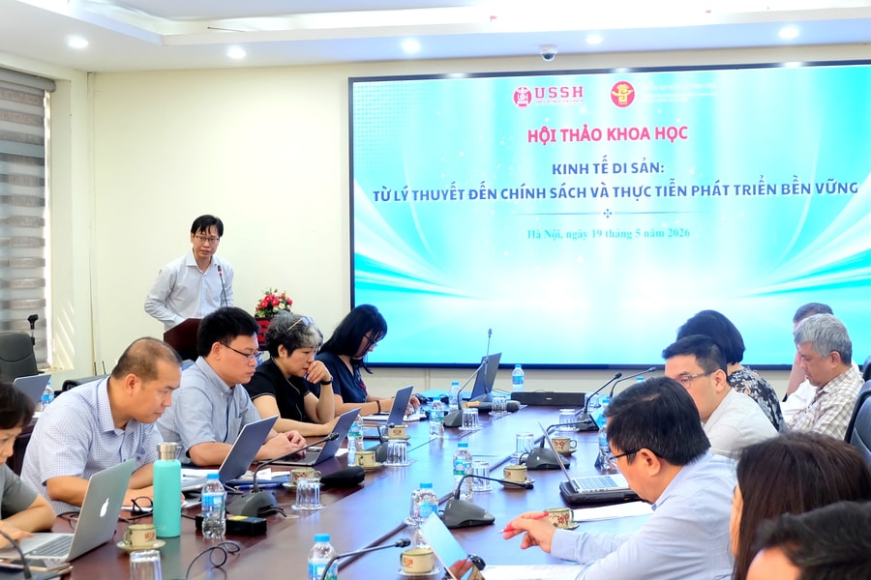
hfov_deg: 46.4
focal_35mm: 42
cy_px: 290
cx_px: 436
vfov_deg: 31.9
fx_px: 1016
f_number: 4.5
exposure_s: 1/42
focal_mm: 28.2
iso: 800
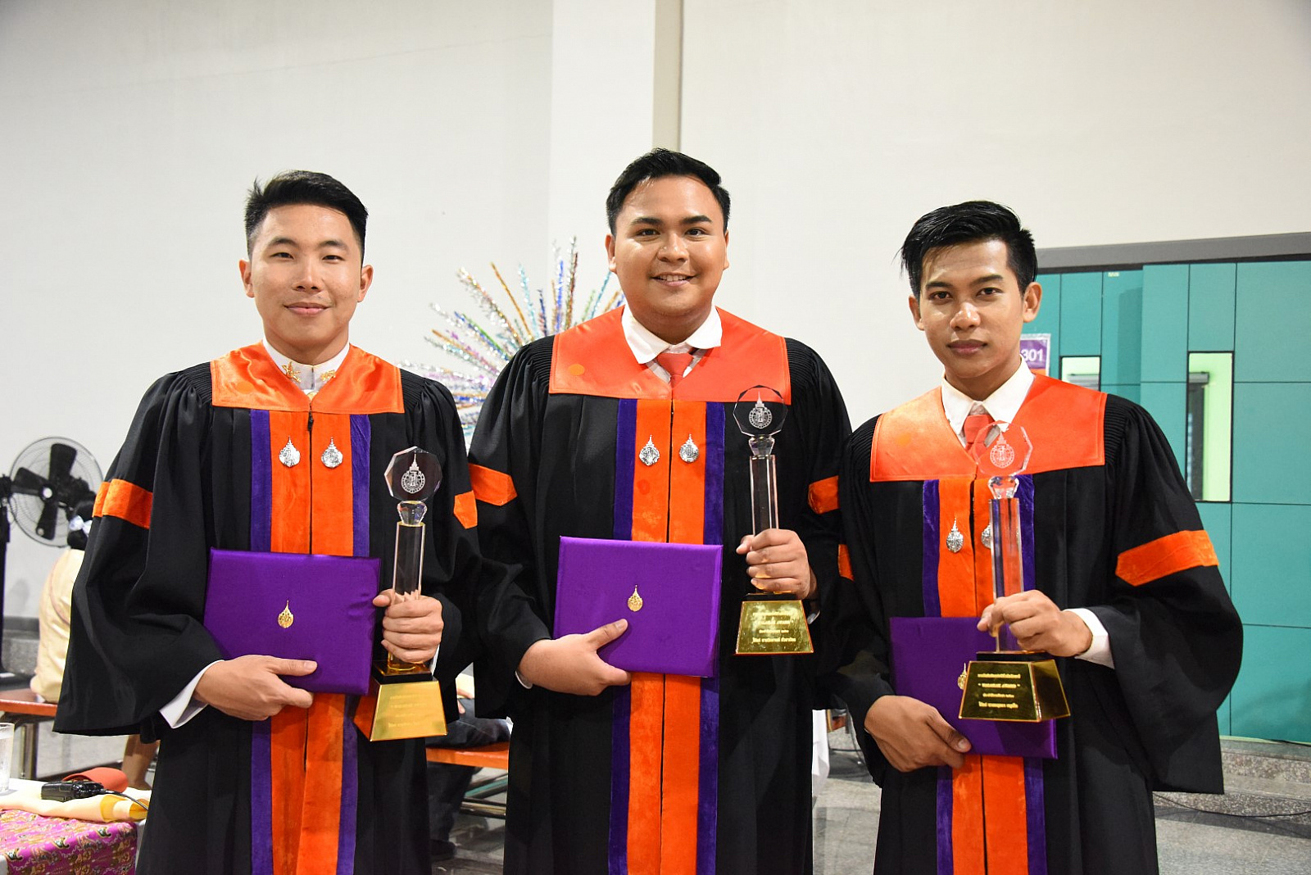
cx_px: 656
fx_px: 1530
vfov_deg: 31.9
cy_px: 438
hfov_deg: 46.4
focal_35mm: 42
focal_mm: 42
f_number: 5.6
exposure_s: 1/60
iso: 6400
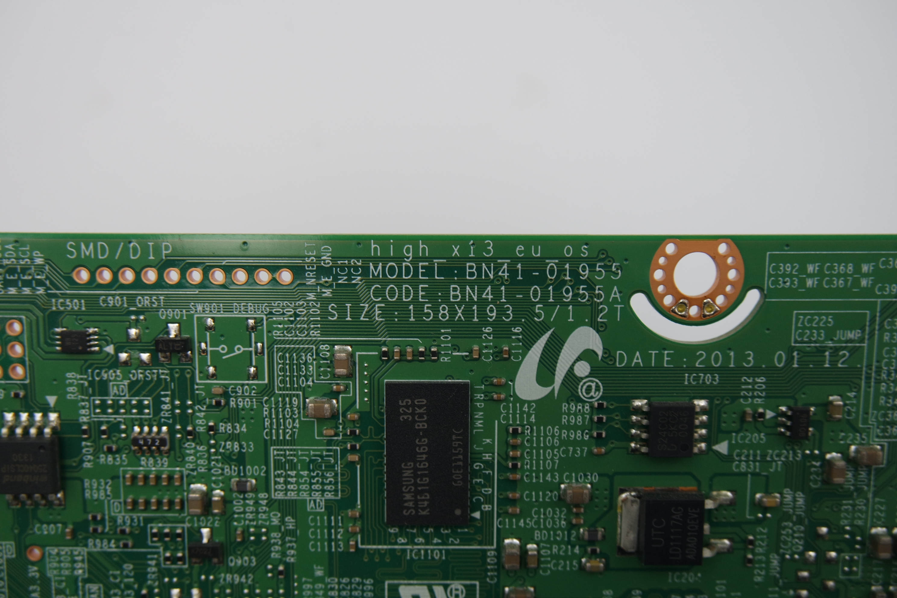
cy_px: 299
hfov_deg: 54.4
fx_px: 872
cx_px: 448
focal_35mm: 35
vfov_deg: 37.9
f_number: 4
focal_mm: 13
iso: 160
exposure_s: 1/125
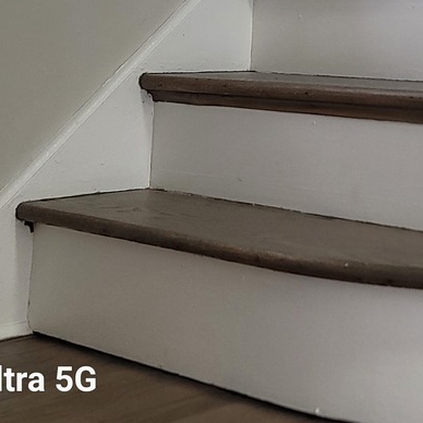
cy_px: -116
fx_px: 1134
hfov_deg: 20.3
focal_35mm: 82
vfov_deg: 19.6
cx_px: 450
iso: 160
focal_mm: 7
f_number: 1.8
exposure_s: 1/120
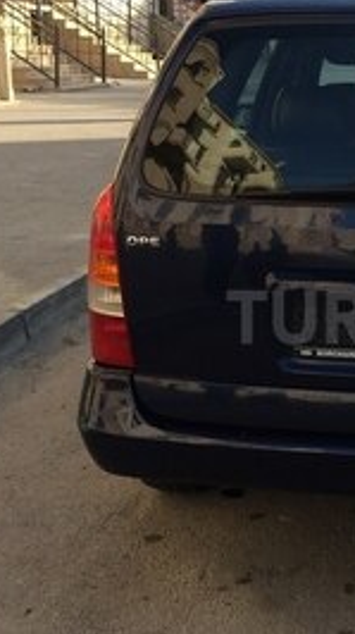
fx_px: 990
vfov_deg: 35.5
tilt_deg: -16.2
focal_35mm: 59
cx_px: 410
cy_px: 317
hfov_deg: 19.3
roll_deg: -0.2
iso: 32
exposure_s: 1/540
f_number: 2.2
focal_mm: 4.15
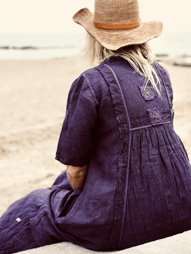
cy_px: 138
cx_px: 75
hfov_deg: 26.7
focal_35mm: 55
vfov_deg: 35.1
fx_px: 402
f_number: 5.6
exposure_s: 1/400
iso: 100
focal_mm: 27
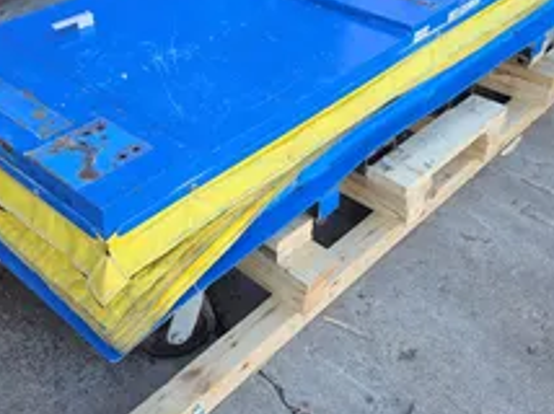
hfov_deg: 43.8
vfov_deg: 33.4
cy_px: 160
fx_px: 687
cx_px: 251
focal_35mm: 43
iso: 25
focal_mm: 6.5
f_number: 1.4
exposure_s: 1/180
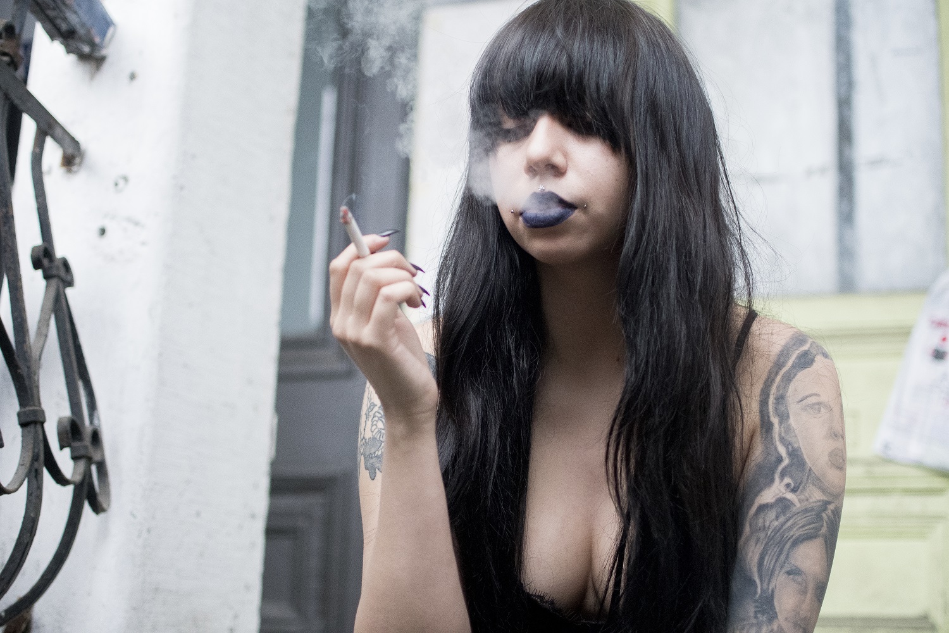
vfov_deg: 25.8
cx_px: 474
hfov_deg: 37.9
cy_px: 316
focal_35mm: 52
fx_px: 1384
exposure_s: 1/3200
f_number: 1.8
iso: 3200
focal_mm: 35
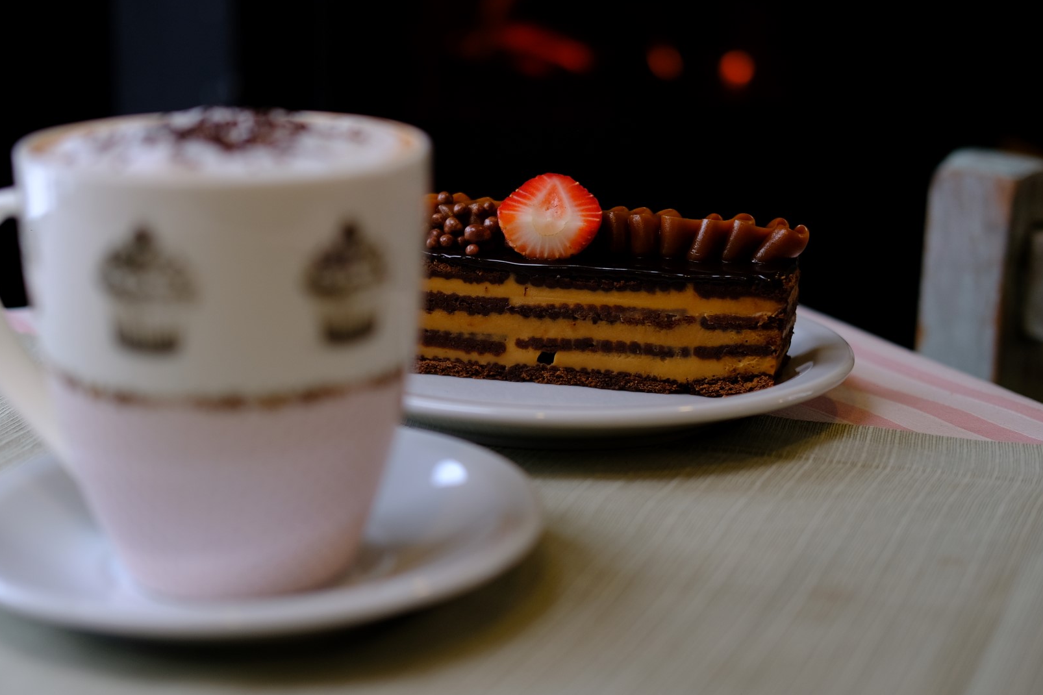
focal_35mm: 66
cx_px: 516
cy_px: 301
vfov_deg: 20.6
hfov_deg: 30.5
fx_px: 1912
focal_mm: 35
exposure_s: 1/200
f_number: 2
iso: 200
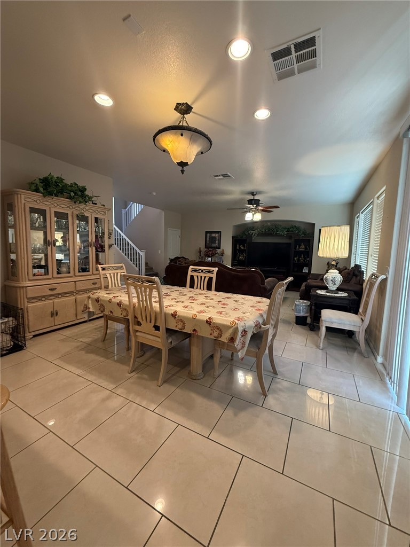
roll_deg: -1.0
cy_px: 274
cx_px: 205
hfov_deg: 85.7
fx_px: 221
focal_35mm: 14
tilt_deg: -5.8
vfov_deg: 102.1
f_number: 2.2
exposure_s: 1/120
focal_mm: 2.22
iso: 500
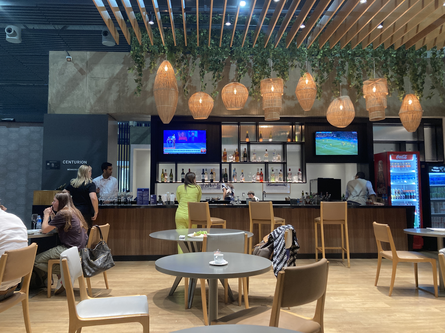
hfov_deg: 63.4
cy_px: 166
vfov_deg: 49.7
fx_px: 360
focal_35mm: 28
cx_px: 222
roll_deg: -0.5
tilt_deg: +4.5
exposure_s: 1/60
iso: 250
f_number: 1.8
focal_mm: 3.99
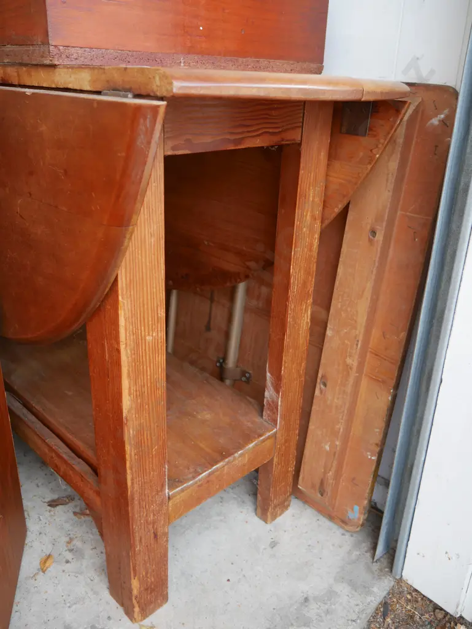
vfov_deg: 59.9
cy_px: 314
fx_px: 545
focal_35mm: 30
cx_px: 236
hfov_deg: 46.8
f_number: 3.6
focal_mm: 15
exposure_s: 1/60
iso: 200
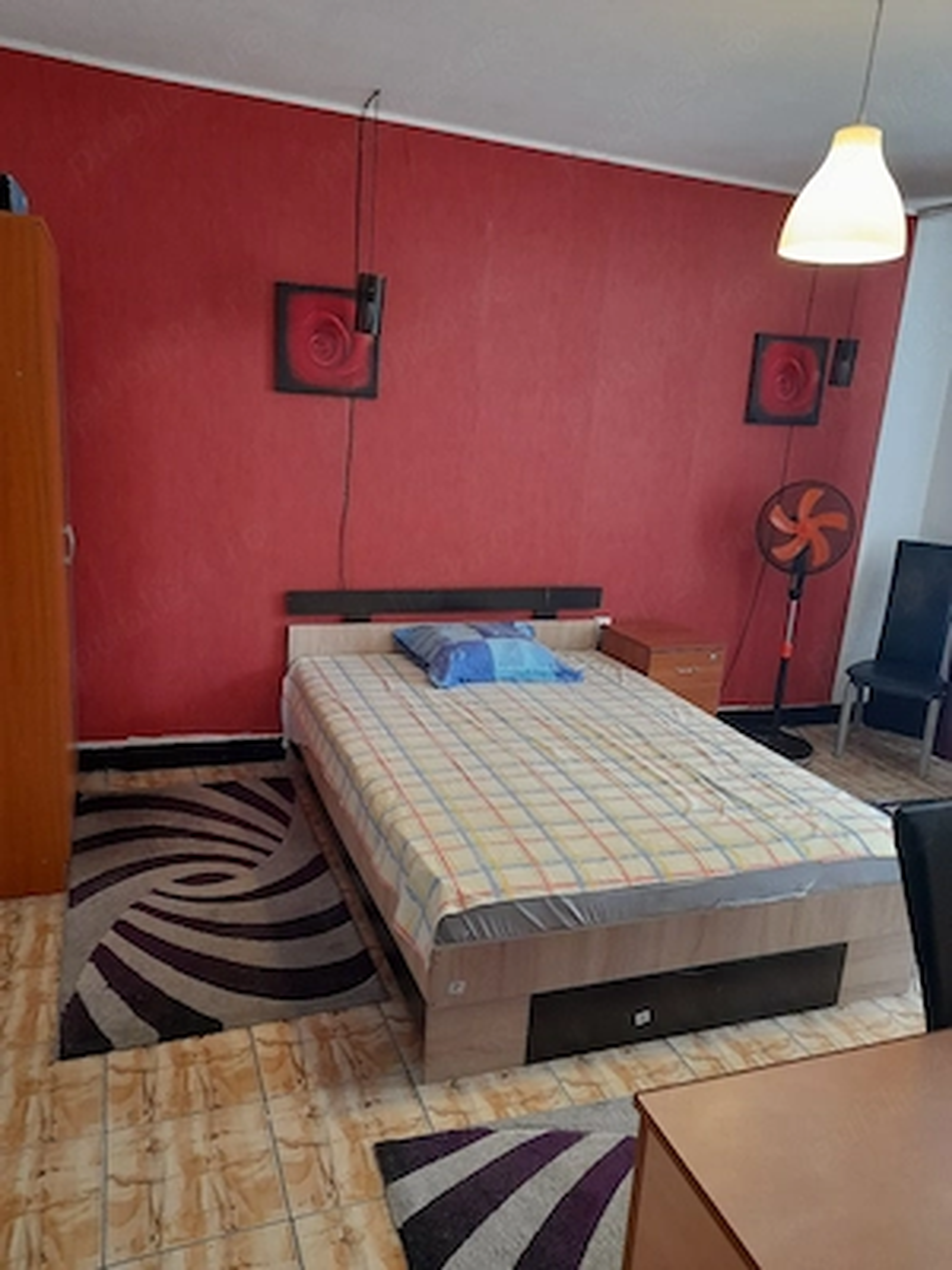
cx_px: 476
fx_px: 917
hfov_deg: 54.9
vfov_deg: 69.4
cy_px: 635
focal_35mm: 25
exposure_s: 1/60.2
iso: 400
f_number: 2
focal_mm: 4.6
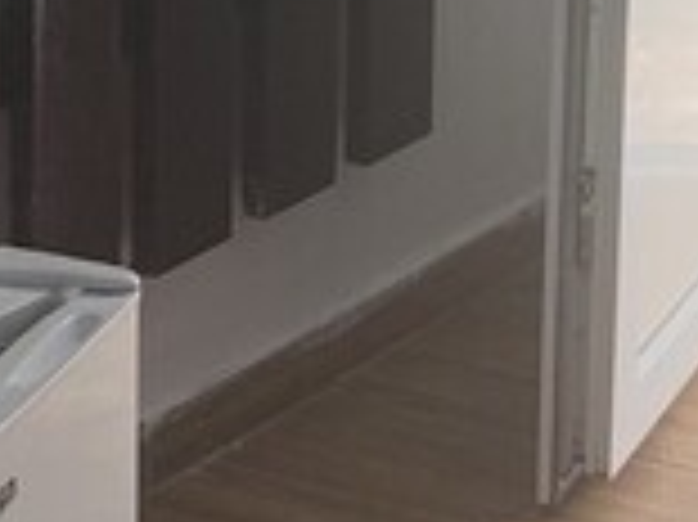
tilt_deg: -12.3
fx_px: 3466
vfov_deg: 8.4
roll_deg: -5.6
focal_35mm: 172
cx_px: 1581
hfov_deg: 10.2
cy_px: -360
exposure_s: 1/242
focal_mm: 4.25
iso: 25
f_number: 1.8
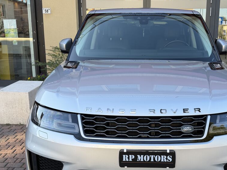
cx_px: 139
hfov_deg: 41.0
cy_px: 111
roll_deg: -0.2
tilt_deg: -13.0
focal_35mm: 46
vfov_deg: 31.3
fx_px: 302
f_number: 1.78
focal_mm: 6.76
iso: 80
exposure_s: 1/456
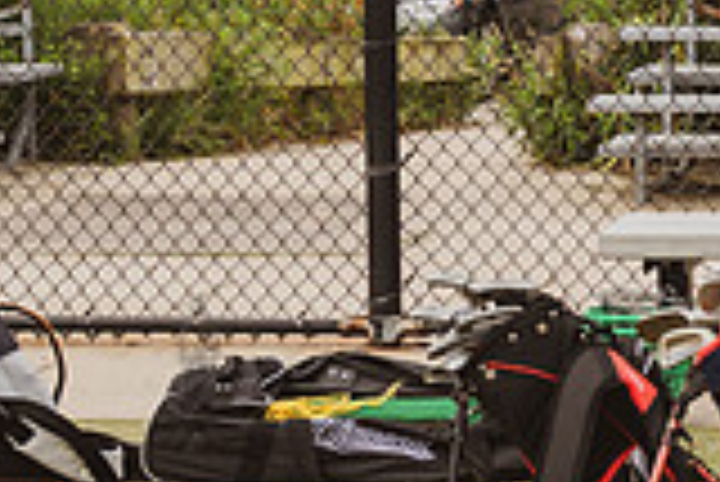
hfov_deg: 13.7
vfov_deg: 9.6
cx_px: 1003
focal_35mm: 143
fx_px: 2863
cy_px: 5
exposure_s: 1/1600
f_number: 4
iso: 200
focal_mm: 32
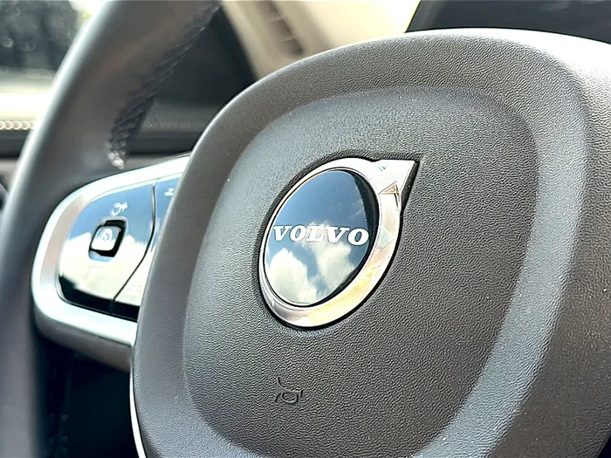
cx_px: 306
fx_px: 812
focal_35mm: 46
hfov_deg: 41.2
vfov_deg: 31.5
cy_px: 229
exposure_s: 1/550
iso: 100
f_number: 1.78
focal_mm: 6.86
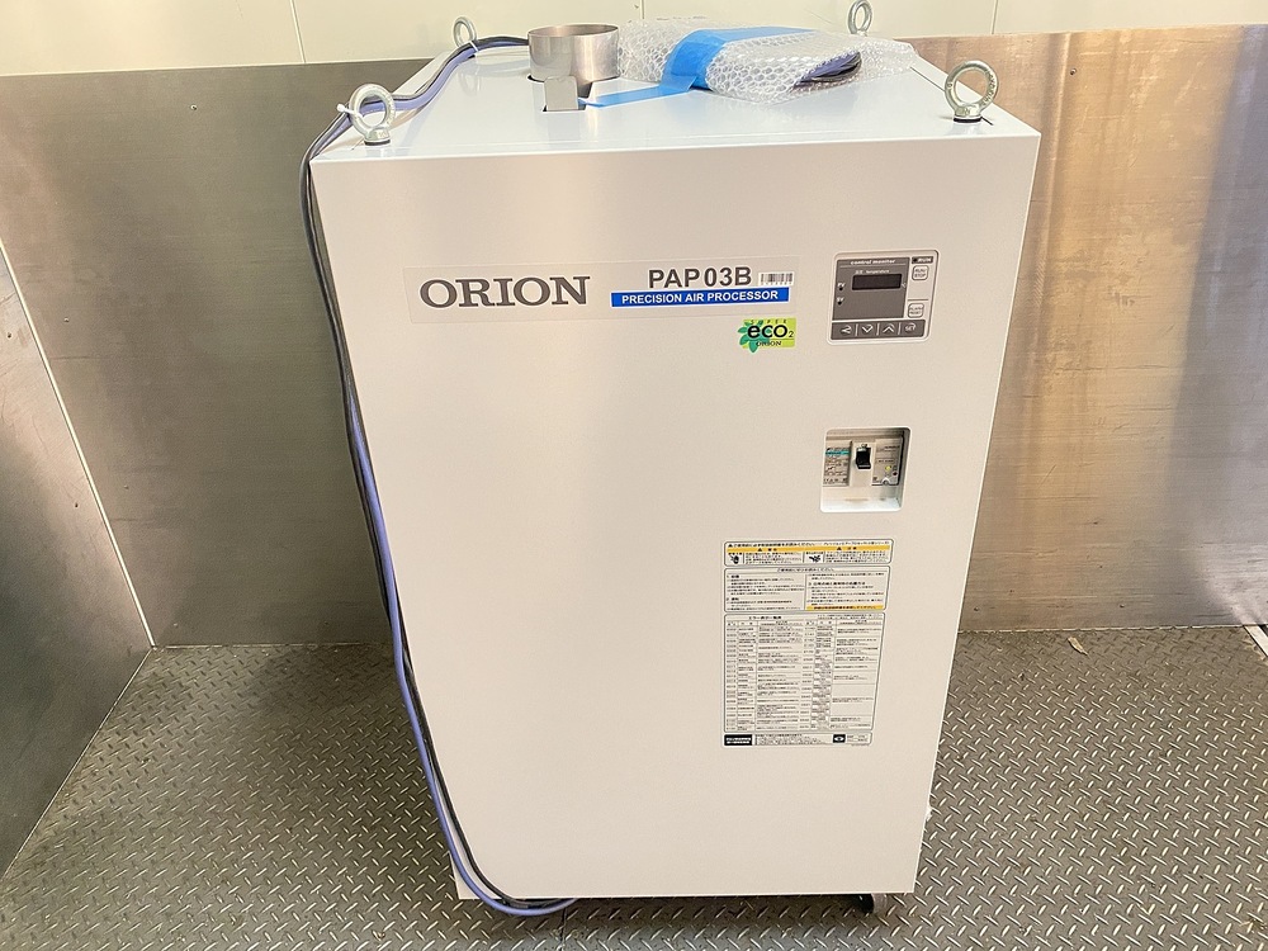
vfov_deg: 53.1
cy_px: 476
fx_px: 952
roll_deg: +2.7
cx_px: 634
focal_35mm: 26
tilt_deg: -31.7
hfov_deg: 67.3
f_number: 1.8
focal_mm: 4.25
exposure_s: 1/33
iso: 500
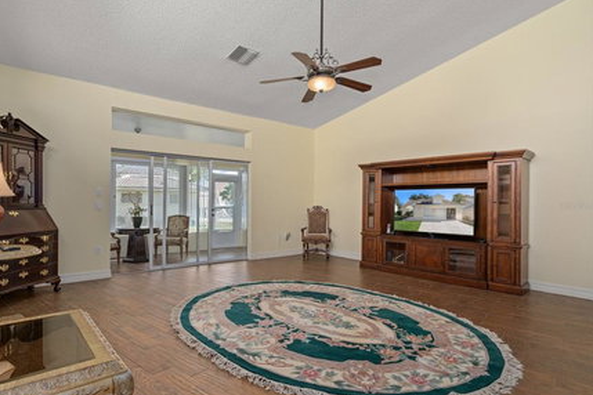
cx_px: 264
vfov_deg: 64.5
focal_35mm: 19
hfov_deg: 86.6
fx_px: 313
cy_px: 206
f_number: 8
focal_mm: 17
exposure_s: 1/5
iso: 320
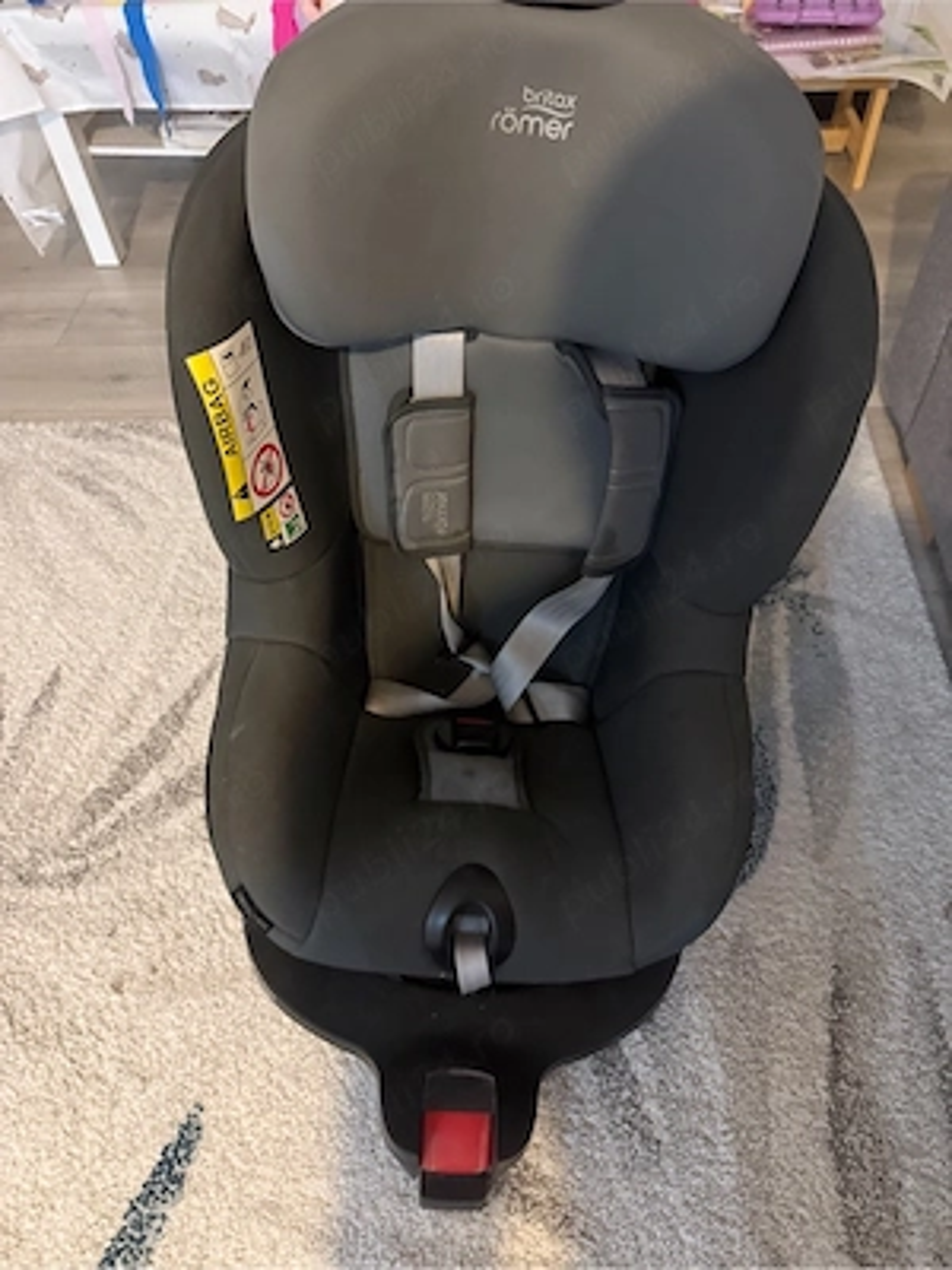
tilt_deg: -50.4
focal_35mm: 24
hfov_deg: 56.8
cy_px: 635
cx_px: 476
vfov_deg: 71.6
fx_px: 880
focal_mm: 6.76
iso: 800
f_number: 1.78
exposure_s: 1/25
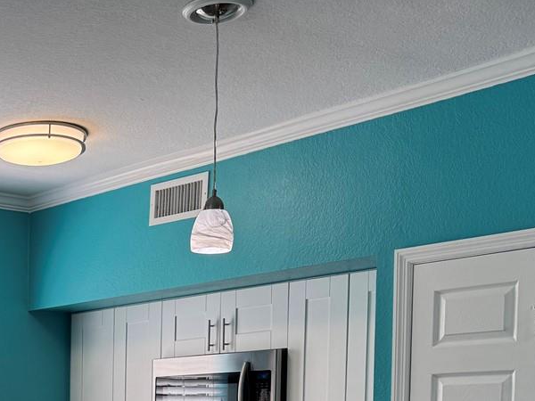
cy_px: 489
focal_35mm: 64
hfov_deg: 26.7
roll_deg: +0.7
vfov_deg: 21.2
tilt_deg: -4.0
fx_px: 989
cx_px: -115
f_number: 1.78
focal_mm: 6.76
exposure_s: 1/150
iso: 64
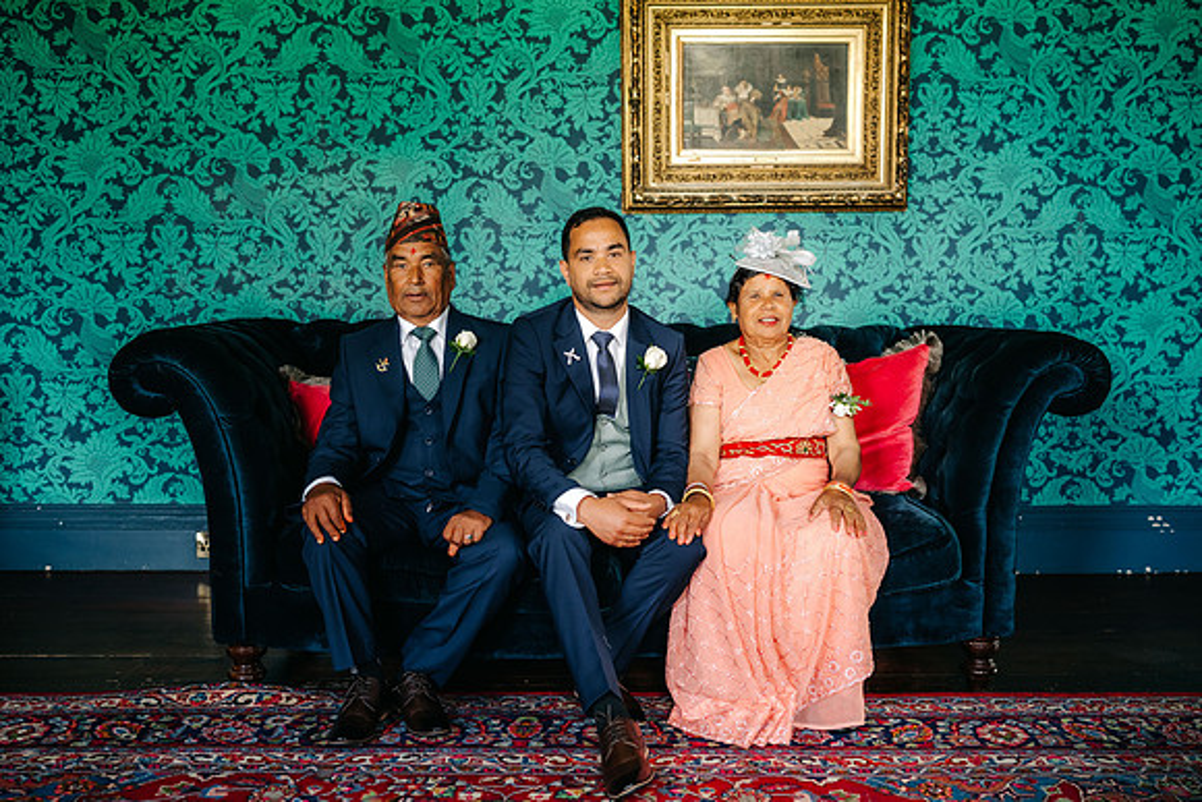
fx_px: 1234
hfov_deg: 51.9
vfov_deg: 36.0
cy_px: 394
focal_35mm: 37
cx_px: 635
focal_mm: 35
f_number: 2.5
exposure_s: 1/125
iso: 400
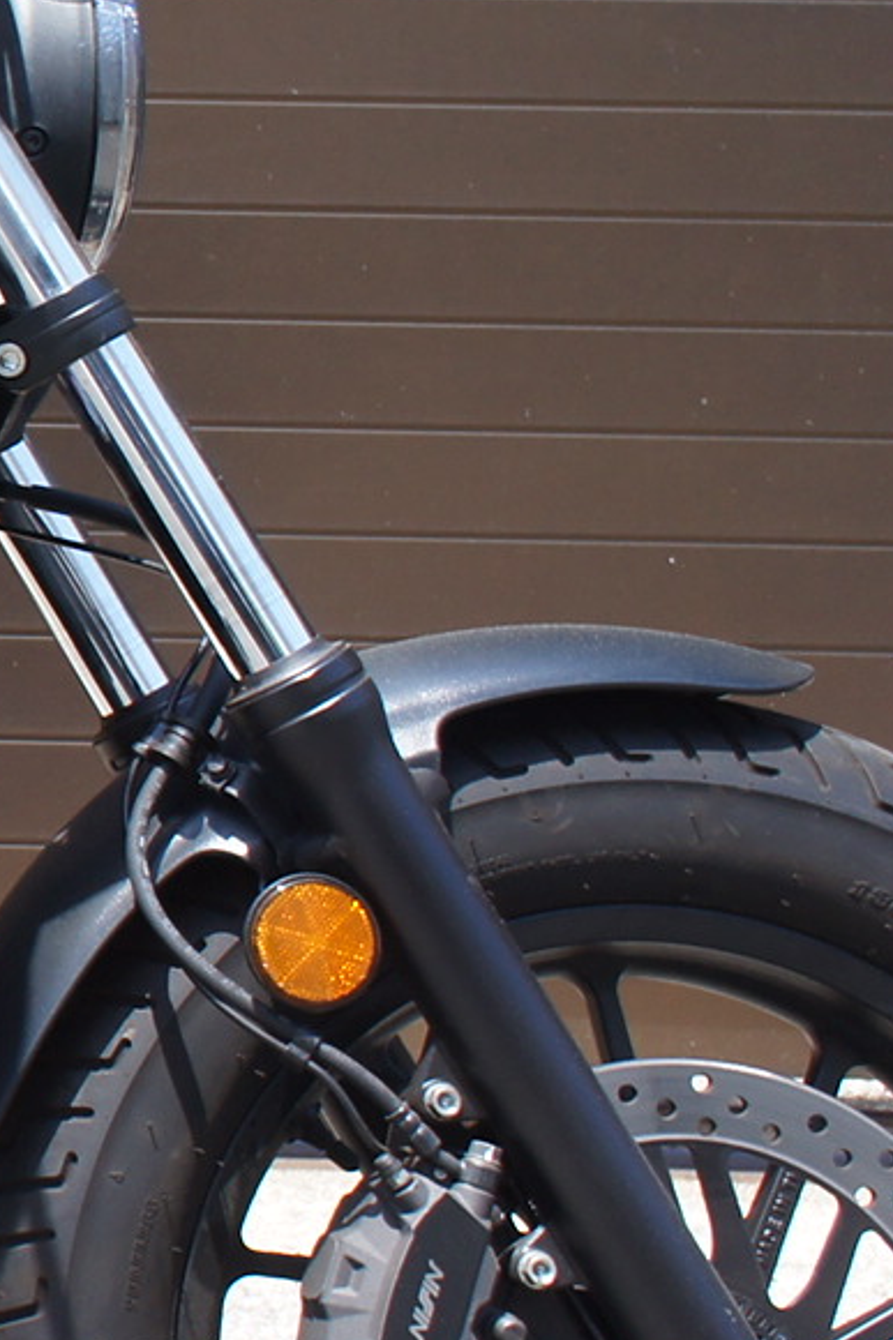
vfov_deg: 20.1
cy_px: 383
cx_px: -1050
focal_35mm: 101
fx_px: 3760
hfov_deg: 11.7
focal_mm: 16
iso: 200
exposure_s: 1/250
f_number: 5.6
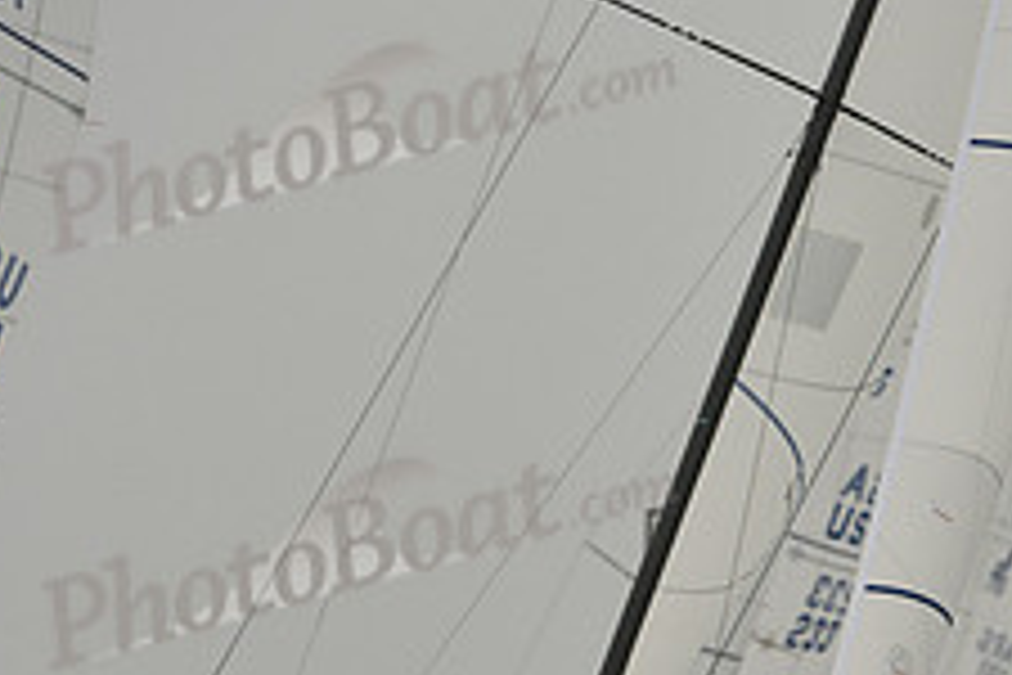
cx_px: 913
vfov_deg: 1.8
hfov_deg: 2.7
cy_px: 722
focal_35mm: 774
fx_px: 21756
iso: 400
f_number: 6.3
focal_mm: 300
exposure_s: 1/1000
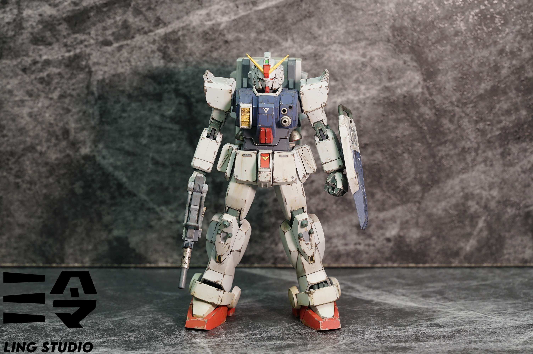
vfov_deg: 15.2
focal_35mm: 90
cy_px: 177
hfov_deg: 22.6
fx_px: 1331
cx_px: 266
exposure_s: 1/3
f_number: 8
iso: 400
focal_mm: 90
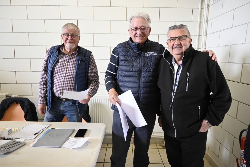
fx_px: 167
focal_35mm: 24
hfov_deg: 73.7
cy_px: 84
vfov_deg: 53.1
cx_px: 125
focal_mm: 16
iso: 2000
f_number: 3.5
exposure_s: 1/125
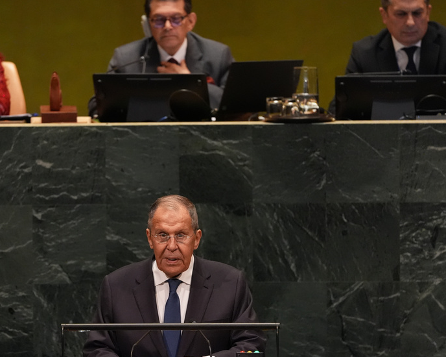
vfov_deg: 1.8
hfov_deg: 2.3
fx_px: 11058
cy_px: 180
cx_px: 167
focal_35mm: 838
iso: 5000
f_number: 4
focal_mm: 600
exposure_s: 1/500
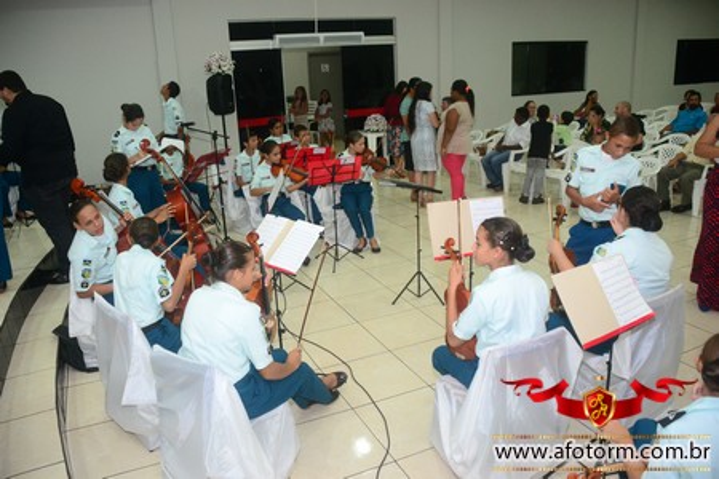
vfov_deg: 43.6
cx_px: 360
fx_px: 599
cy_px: 240
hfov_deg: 61.9
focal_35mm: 30
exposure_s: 1/100
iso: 1600
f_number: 3.5
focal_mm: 20
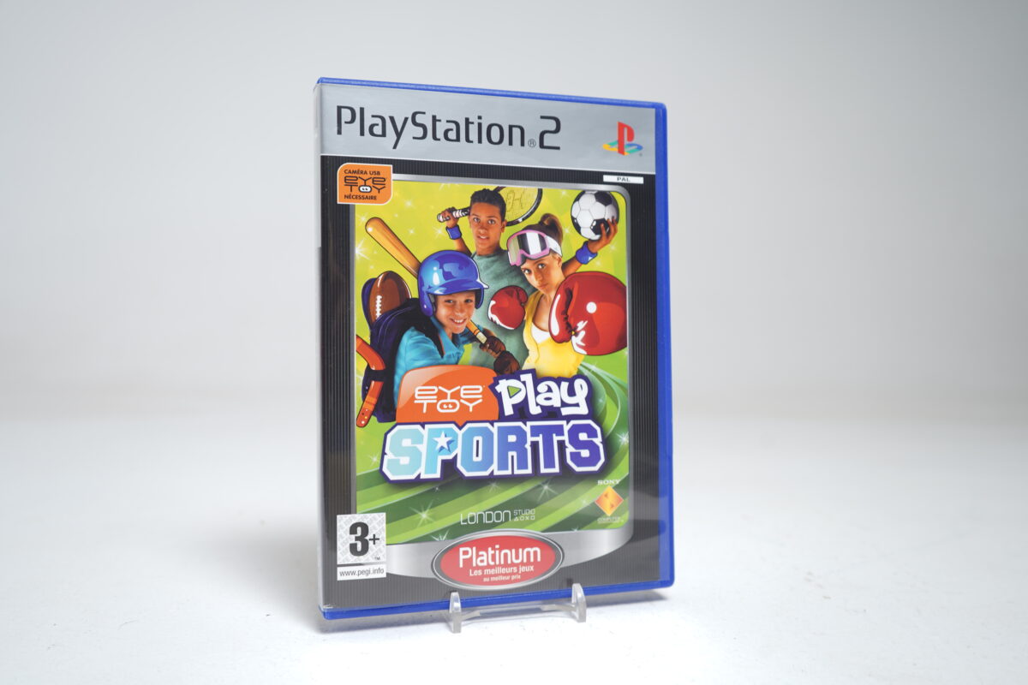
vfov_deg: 41.1
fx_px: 914
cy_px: 342
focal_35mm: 32
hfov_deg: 58.7
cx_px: 514
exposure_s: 1/5
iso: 64
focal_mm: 32
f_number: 5
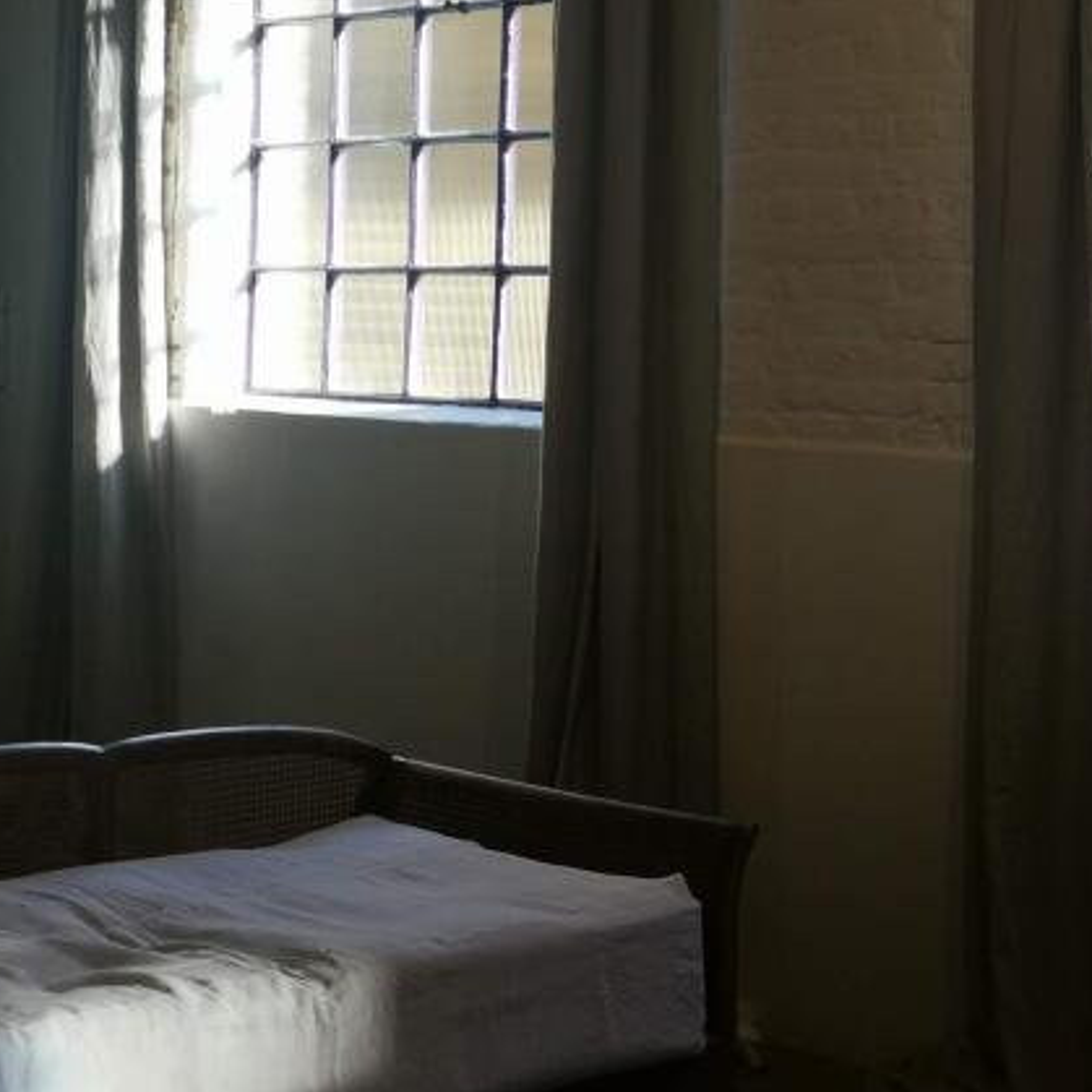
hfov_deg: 21.0
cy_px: 240
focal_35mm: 82
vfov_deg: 20.9
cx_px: 334
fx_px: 2927
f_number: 1.8
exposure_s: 1/100
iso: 64
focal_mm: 5.58
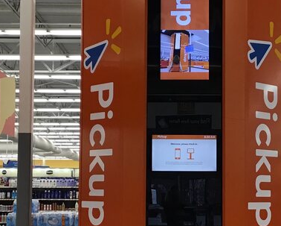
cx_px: 158
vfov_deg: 19.2
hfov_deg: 23.8
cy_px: 135
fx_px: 666
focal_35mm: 80
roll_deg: +0.3
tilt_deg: +4.4
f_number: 2.4
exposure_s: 1/30
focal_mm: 3.3
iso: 25
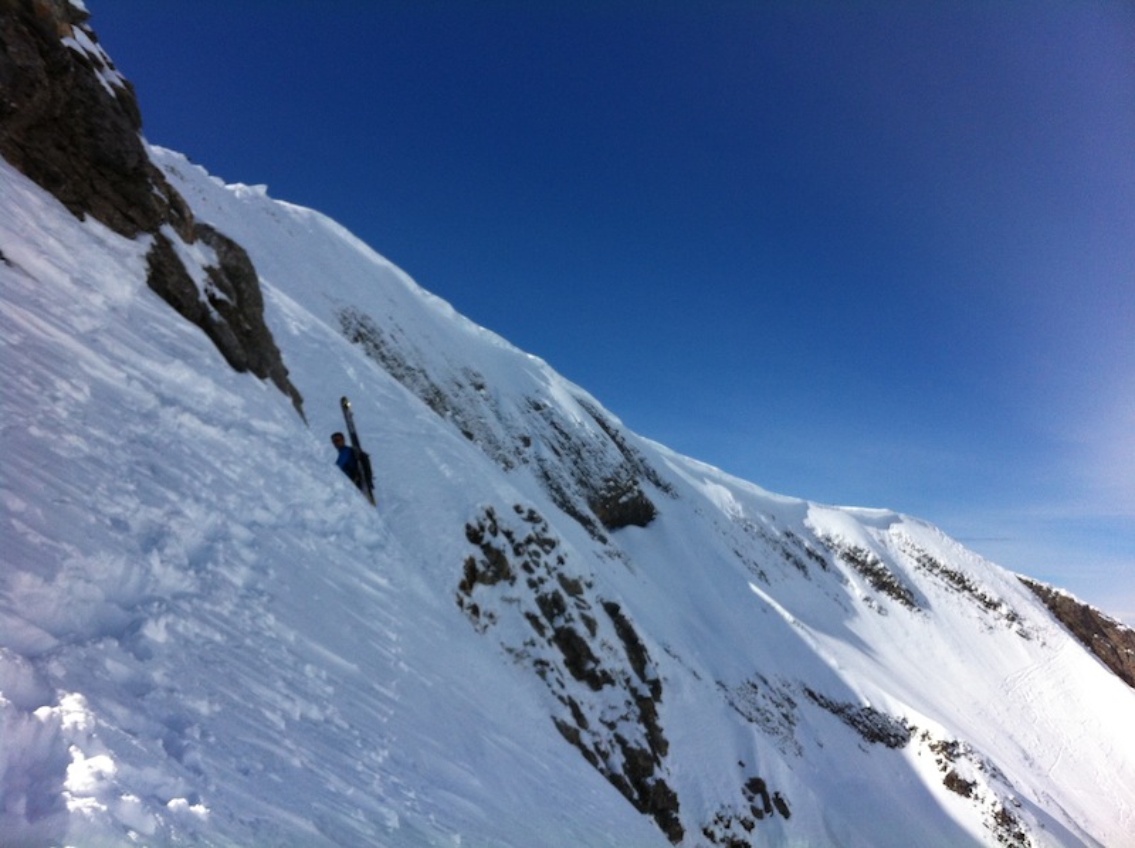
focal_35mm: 35
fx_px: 1146
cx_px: 568
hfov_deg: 52.7
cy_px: 424
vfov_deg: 40.6
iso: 80
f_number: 2.8
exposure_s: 1/2742
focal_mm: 3.85
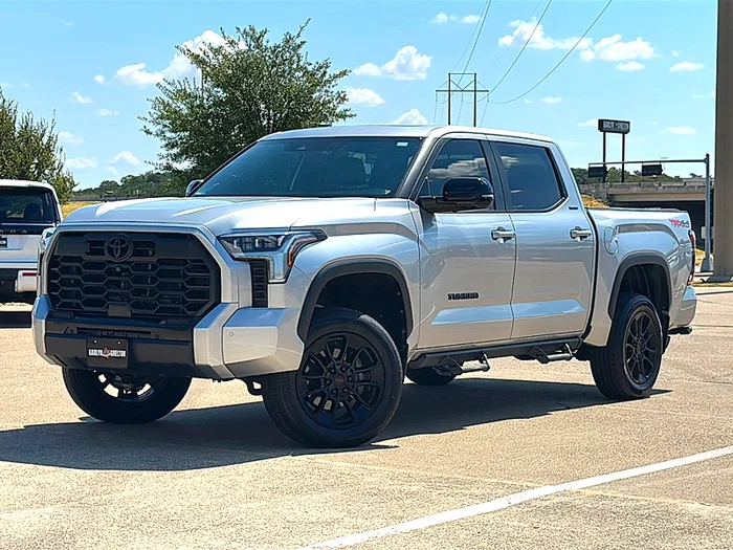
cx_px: 366
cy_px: 275
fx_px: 1313
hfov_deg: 31.2
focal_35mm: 62
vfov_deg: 23.7
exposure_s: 1/6711
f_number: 1.78
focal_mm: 6.86
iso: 80
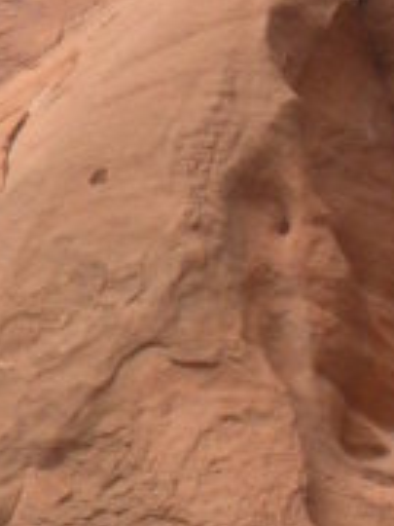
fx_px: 7284
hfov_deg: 3.1
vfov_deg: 4.1
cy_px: -564
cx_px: -706
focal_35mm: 480
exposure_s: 1/117
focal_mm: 14.2
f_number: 4.8
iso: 87
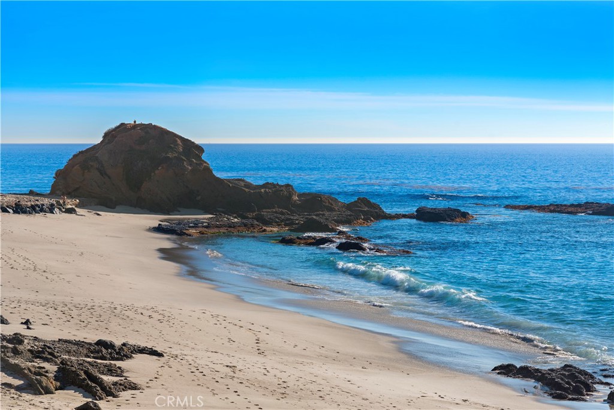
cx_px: 307
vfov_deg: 15.9
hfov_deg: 23.6
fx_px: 1467
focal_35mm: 86
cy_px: 205
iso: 160
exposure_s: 1/800
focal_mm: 86
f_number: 7.1
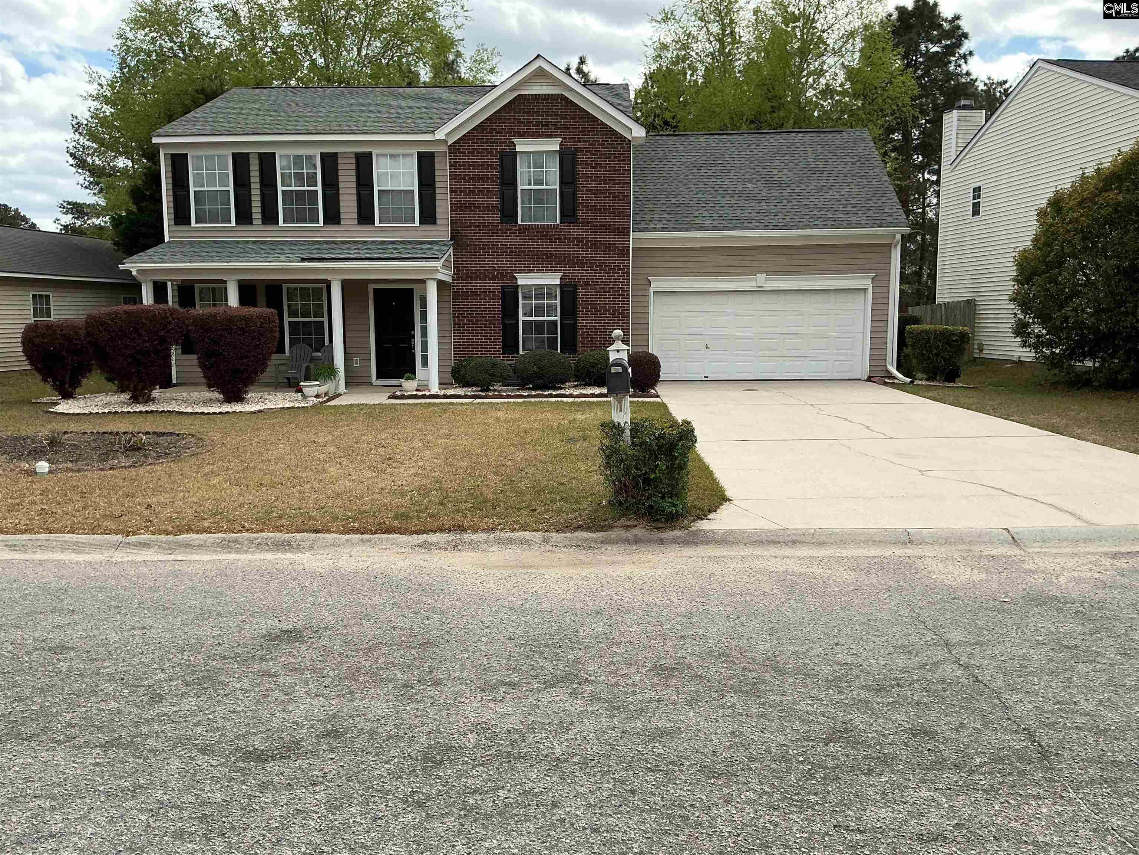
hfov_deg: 61.7
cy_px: 428
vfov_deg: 48.2
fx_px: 954
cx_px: 570
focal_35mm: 29
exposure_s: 1/1490
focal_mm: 3
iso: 25
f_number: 1.8
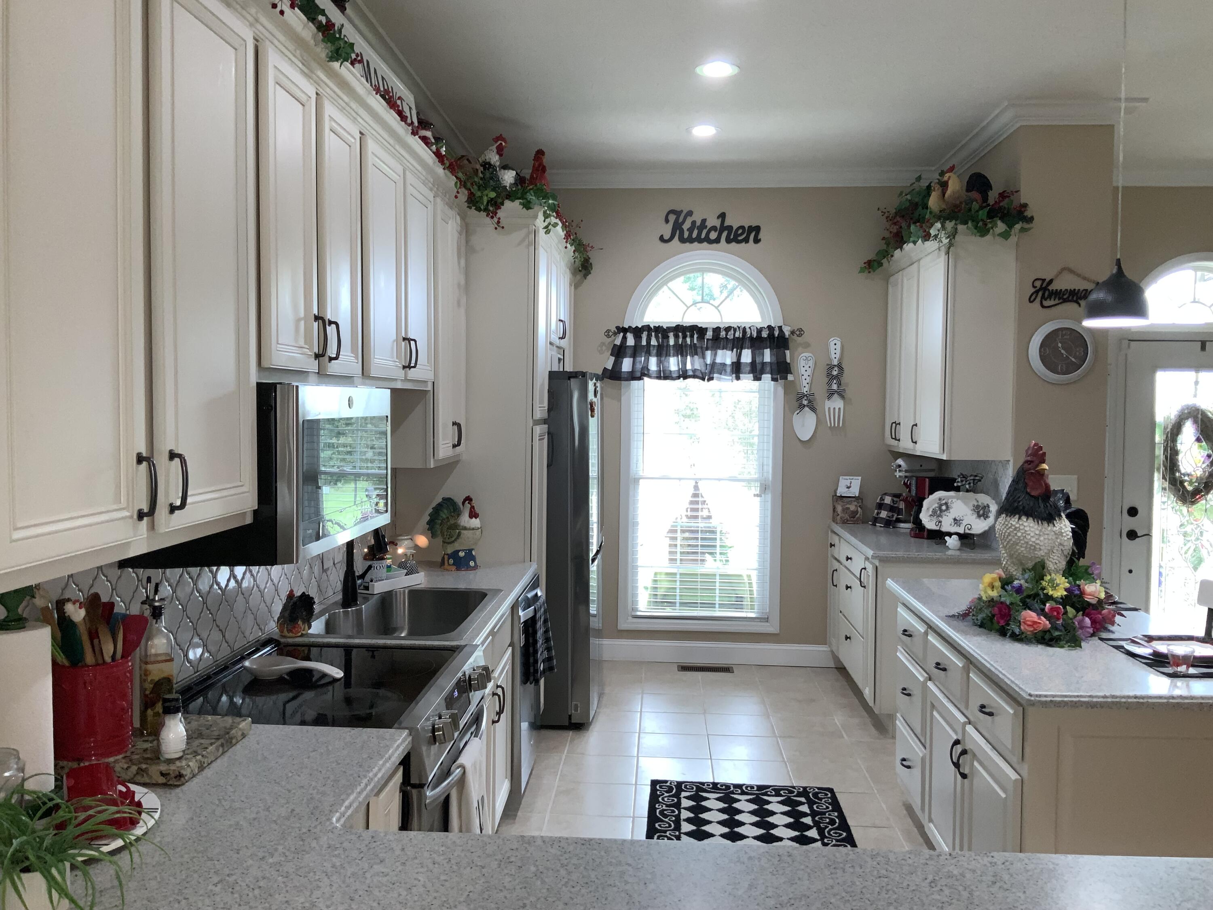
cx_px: 606
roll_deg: -0.5
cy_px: 455
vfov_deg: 48.2
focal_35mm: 29
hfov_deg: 61.7
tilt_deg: -2.5
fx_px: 1016
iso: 64
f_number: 1.8
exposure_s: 1/60
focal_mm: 3
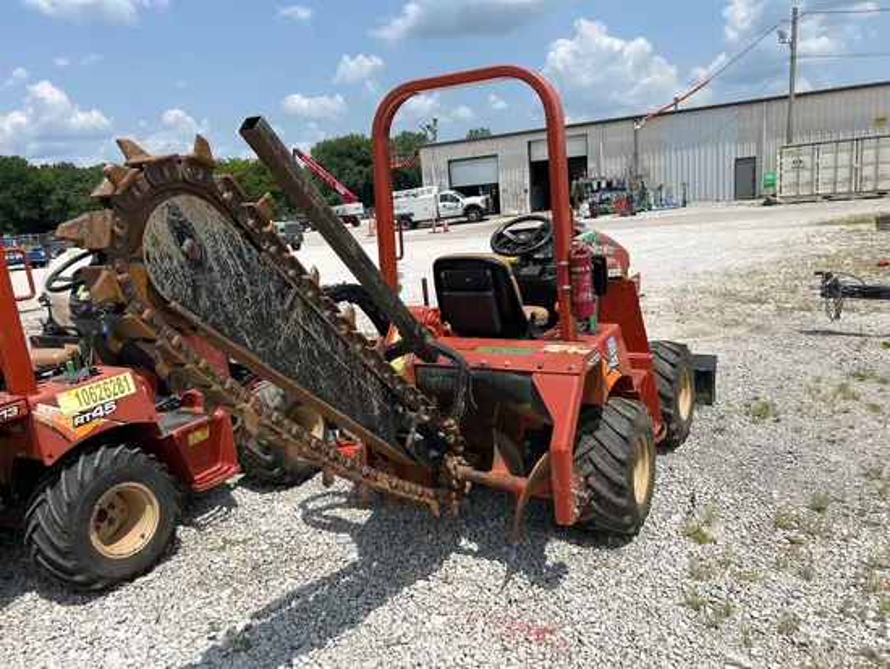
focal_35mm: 26
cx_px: 445
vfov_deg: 53.1
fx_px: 669
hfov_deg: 67.3
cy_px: 334
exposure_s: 1/5587
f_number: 1.5
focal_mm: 5.7
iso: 50
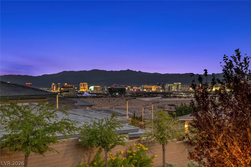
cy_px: 84
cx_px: 126
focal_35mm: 120
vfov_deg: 11.4
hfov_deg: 17.1
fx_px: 837
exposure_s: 3
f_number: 8
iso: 800
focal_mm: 120
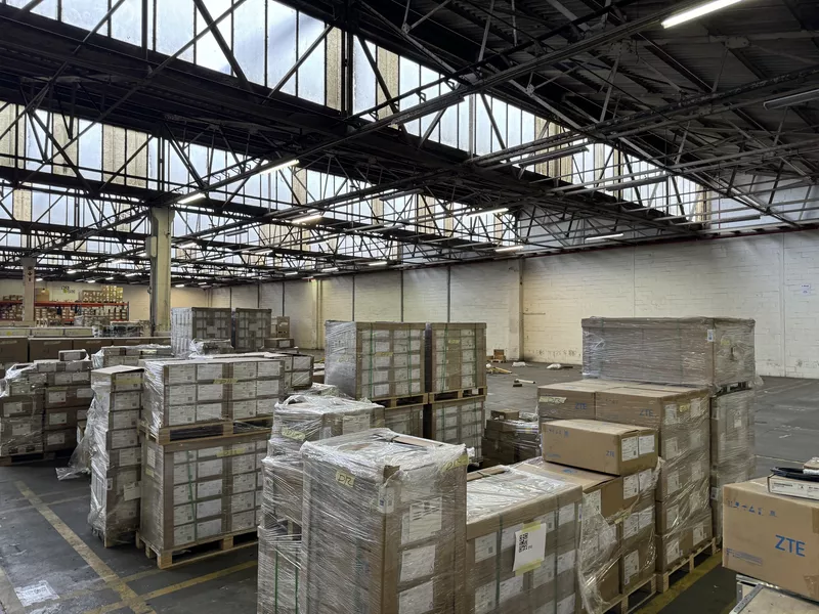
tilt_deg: +3.1
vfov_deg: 56.8
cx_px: 410
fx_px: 568
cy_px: 307
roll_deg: +0.8
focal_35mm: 24
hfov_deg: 71.6
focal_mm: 6.76
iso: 200
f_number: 1.78
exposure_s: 1/50
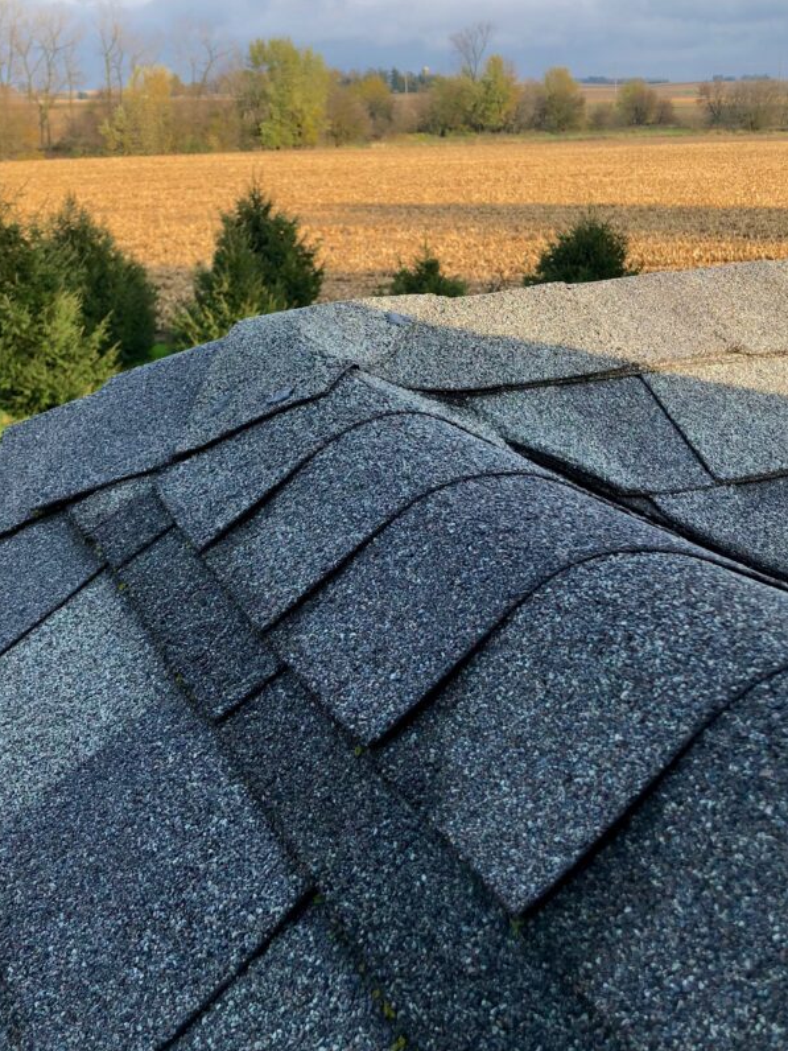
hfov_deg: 39.6
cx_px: 418
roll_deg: +0.4
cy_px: 399
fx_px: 1093
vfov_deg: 50.9
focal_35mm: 36
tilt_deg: -14.6
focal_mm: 4
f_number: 1.8
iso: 20
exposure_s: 1/480
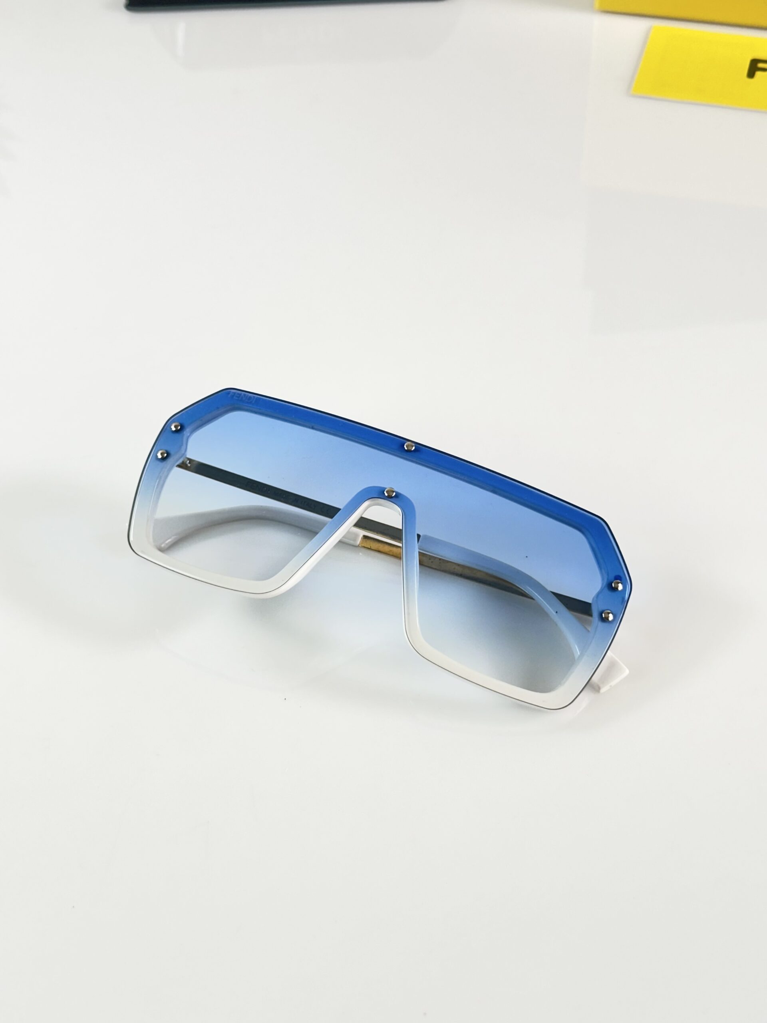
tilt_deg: -47.1
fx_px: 1418
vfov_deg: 39.7
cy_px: 512
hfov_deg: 30.3
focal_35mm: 48
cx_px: 384
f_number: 1.78
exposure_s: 1/100
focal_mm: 6.86
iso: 40
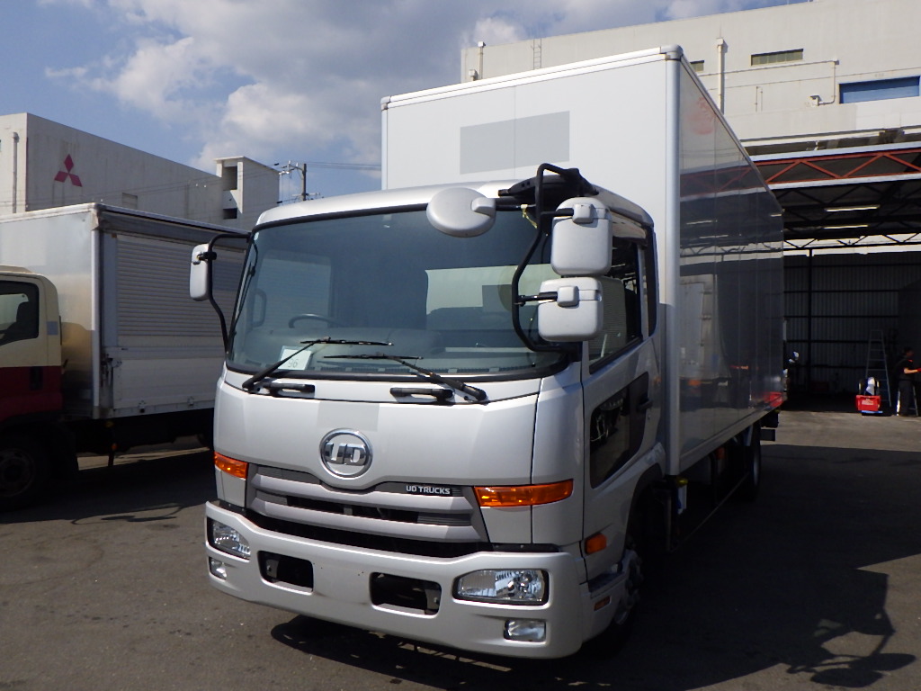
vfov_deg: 49.7
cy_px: 346
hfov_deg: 63.4
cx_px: 460
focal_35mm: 28
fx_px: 745
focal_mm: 5
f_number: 4.2
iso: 250
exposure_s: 1/3200
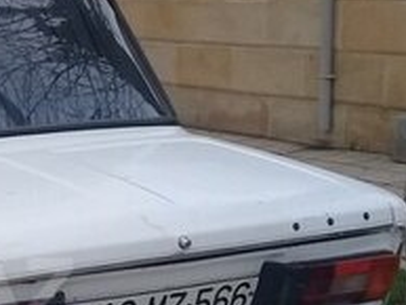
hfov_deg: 17.3
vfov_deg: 13.8
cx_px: -141
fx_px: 1244
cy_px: 289
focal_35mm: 106
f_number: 2.2
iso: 50
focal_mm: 3.3
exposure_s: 1/115
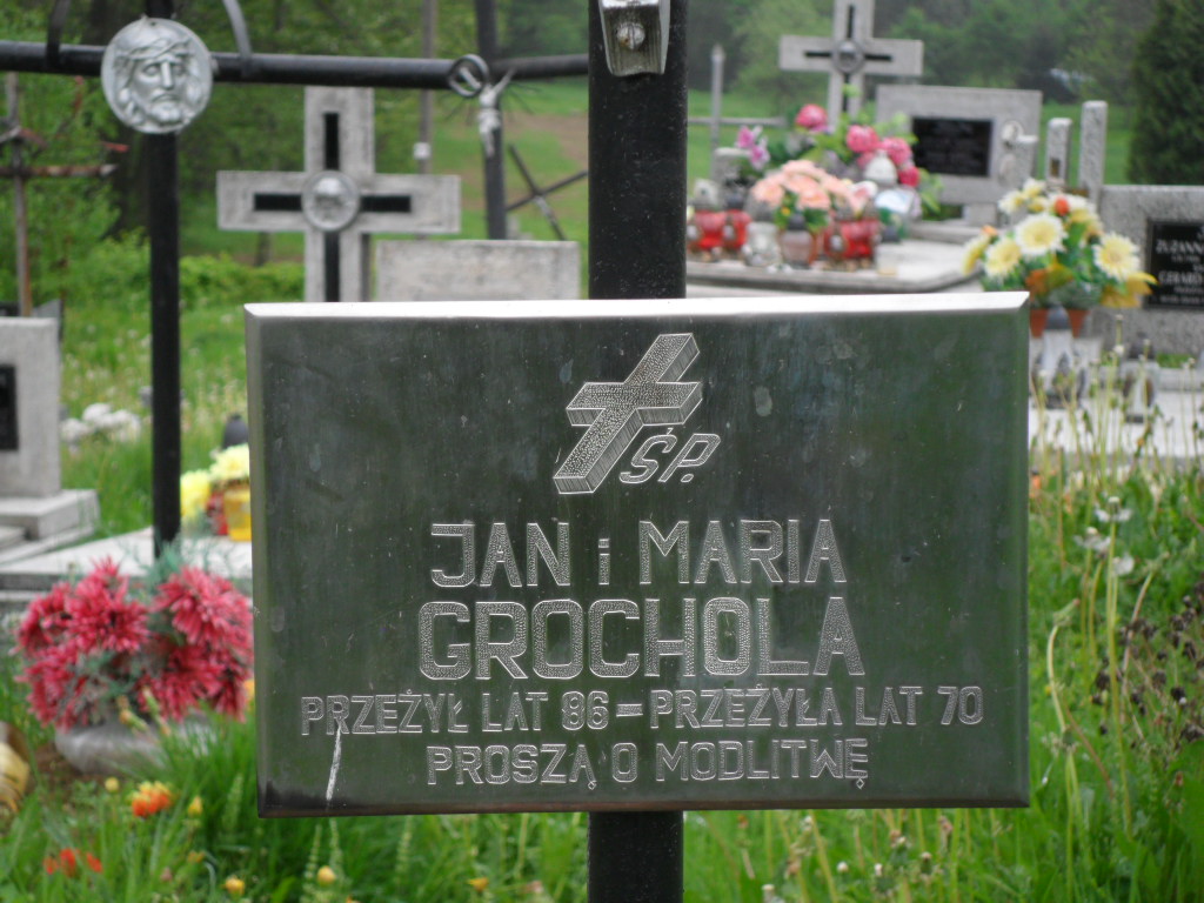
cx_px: 602
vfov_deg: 13.7
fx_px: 3756
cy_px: 452
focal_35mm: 108
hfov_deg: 18.2
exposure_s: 1/60
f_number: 5
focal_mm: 19.6
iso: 120
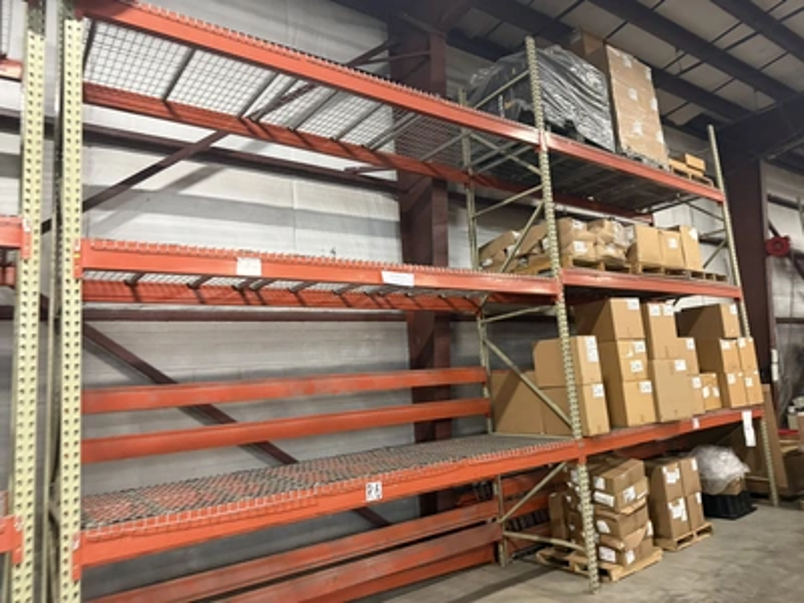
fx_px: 557
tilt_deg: +7.1
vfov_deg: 56.8
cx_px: 402
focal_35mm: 24
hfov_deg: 71.6
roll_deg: +2.9
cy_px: 302
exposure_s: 1/60
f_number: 1.78
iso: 640
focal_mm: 6.76
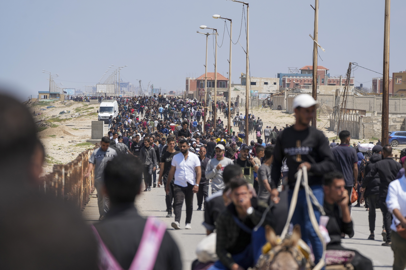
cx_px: 203
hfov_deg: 8.9
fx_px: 2616
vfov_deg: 5.9
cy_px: 135
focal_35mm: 232
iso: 400
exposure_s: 1/1600
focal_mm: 232
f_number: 7.1
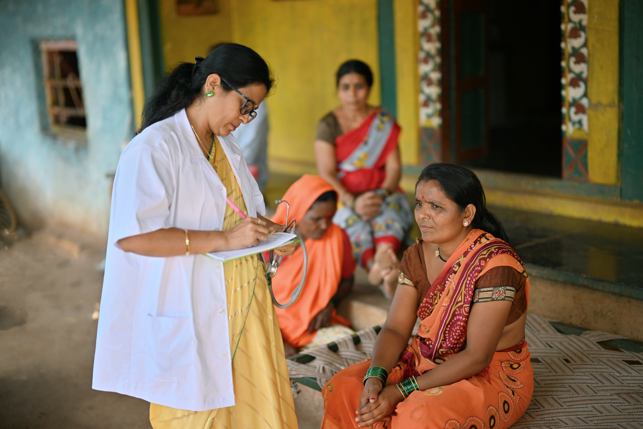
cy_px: 214
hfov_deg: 39.6
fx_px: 893
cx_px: 322
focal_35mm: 50
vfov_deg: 27.0
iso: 100
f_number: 1.2
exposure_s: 1/1600
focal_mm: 50
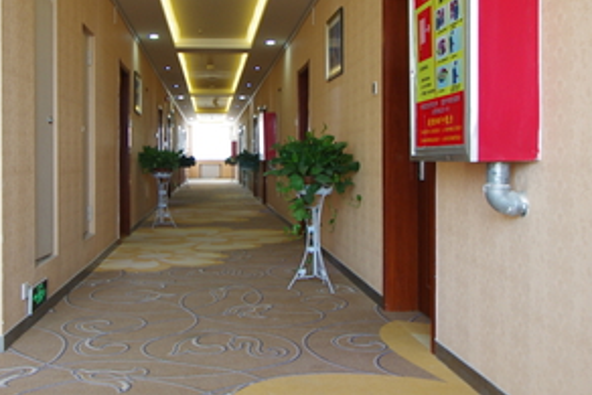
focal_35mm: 37
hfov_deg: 51.5
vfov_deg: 35.7
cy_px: 142
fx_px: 609
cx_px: 231
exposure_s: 1/10
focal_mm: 10
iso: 200
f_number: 4.5
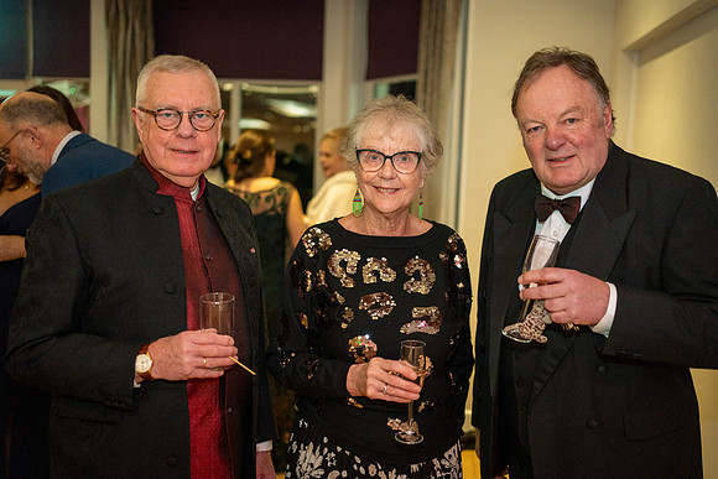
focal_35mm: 35
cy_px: 240
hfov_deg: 54.4
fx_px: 698
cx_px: 359
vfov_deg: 37.9
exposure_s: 1/80
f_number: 2
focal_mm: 35
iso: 1250
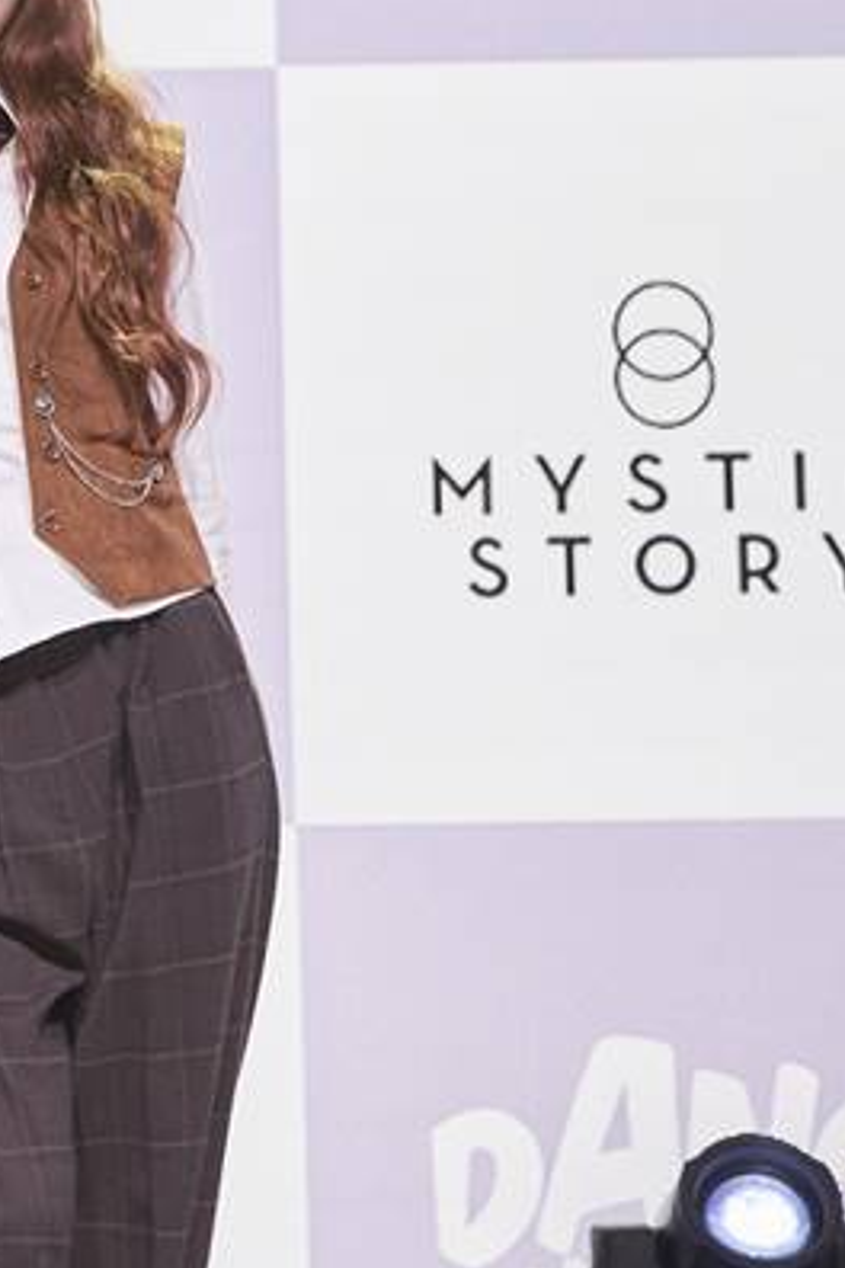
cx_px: -67
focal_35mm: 159
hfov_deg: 8.6
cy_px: 416
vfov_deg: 12.9
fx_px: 5598
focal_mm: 70
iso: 800
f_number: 4
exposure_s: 1/160
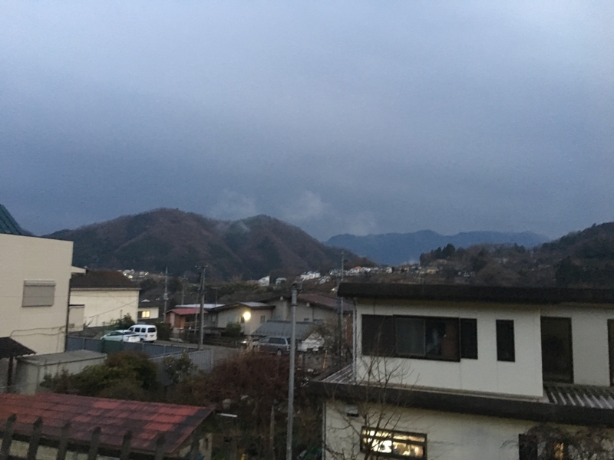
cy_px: 230
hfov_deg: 61.7
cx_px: 307
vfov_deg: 48.2
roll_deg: -1.2
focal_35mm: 29
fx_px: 514
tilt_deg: +6.7
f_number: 2.2
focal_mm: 4.15
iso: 500
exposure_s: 1/15
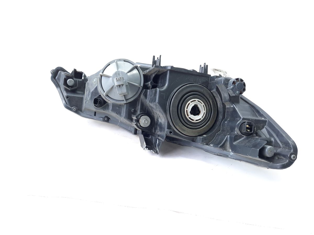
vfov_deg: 54.9
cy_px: 118
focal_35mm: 25
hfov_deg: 69.4
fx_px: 227
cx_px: 157
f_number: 2
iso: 200
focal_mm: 4.6
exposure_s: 1/50
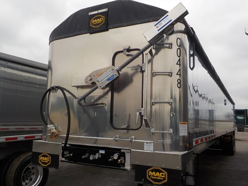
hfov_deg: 60.0
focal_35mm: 30
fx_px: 215
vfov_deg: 46.8
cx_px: 124
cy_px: 93
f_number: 3.3
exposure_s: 1/320
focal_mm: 4.1
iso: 125
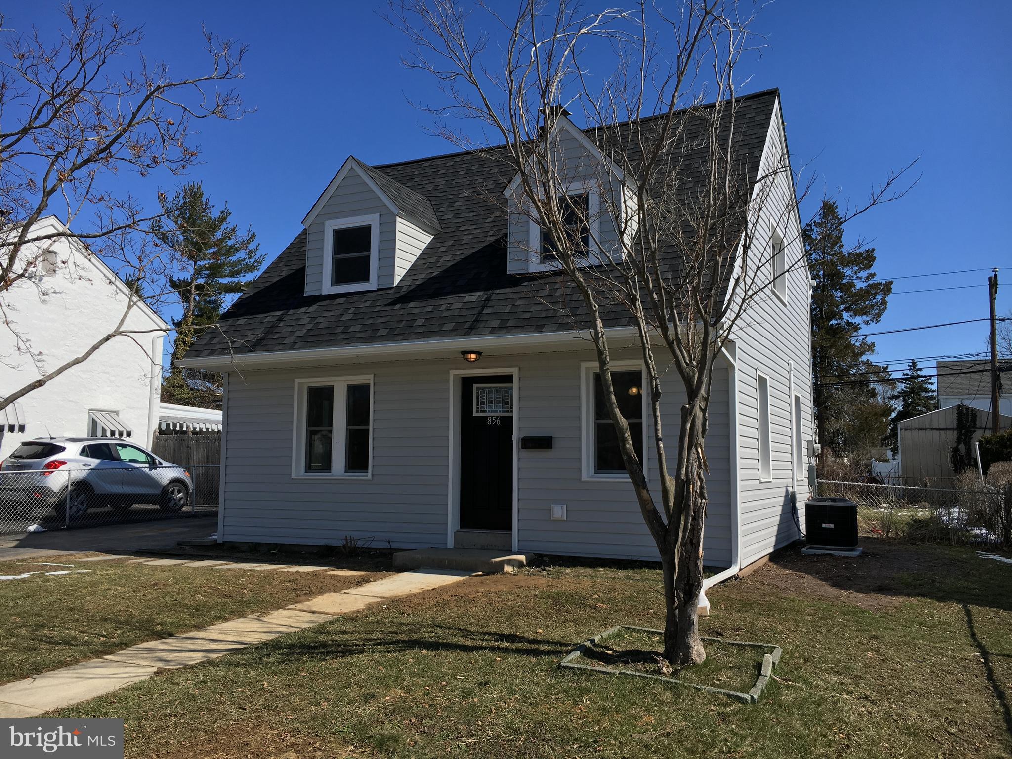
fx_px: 848
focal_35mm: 29
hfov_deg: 61.7
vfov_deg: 48.2
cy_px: 380
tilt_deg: +5.1
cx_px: 506
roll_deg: -0.4
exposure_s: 1/2079
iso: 25
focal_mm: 4.15
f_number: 2.2
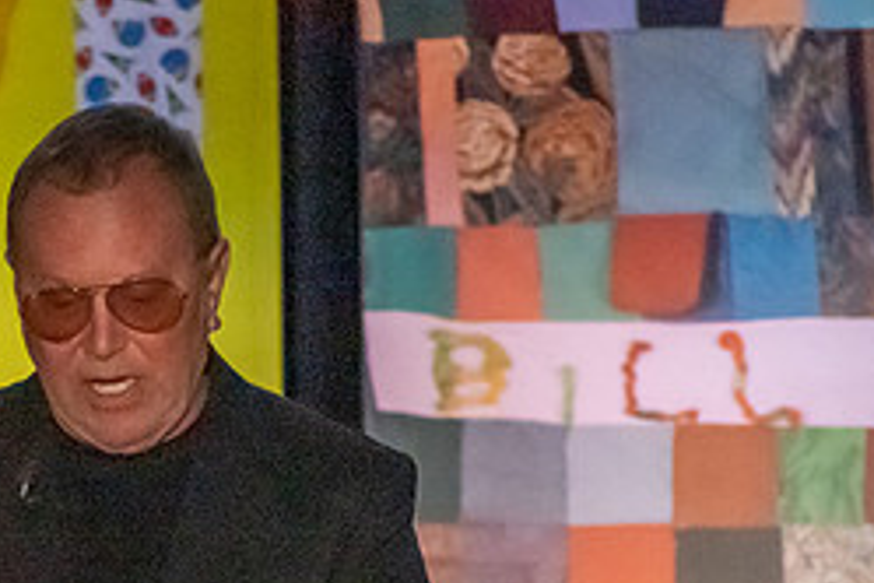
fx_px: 20343
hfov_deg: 2.5
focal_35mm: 838
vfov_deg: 1.6
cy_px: 669
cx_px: 176
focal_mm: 240
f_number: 6
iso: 12800
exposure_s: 1/500
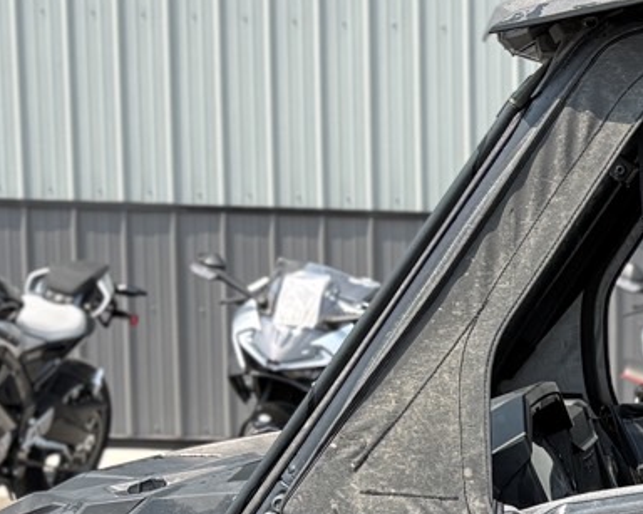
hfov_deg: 14.1
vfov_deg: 11.9
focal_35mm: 127
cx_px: 985
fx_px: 2416
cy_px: 633
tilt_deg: -10.0
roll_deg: -1.2
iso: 50
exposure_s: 1/1364
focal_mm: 5.96
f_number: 1.6
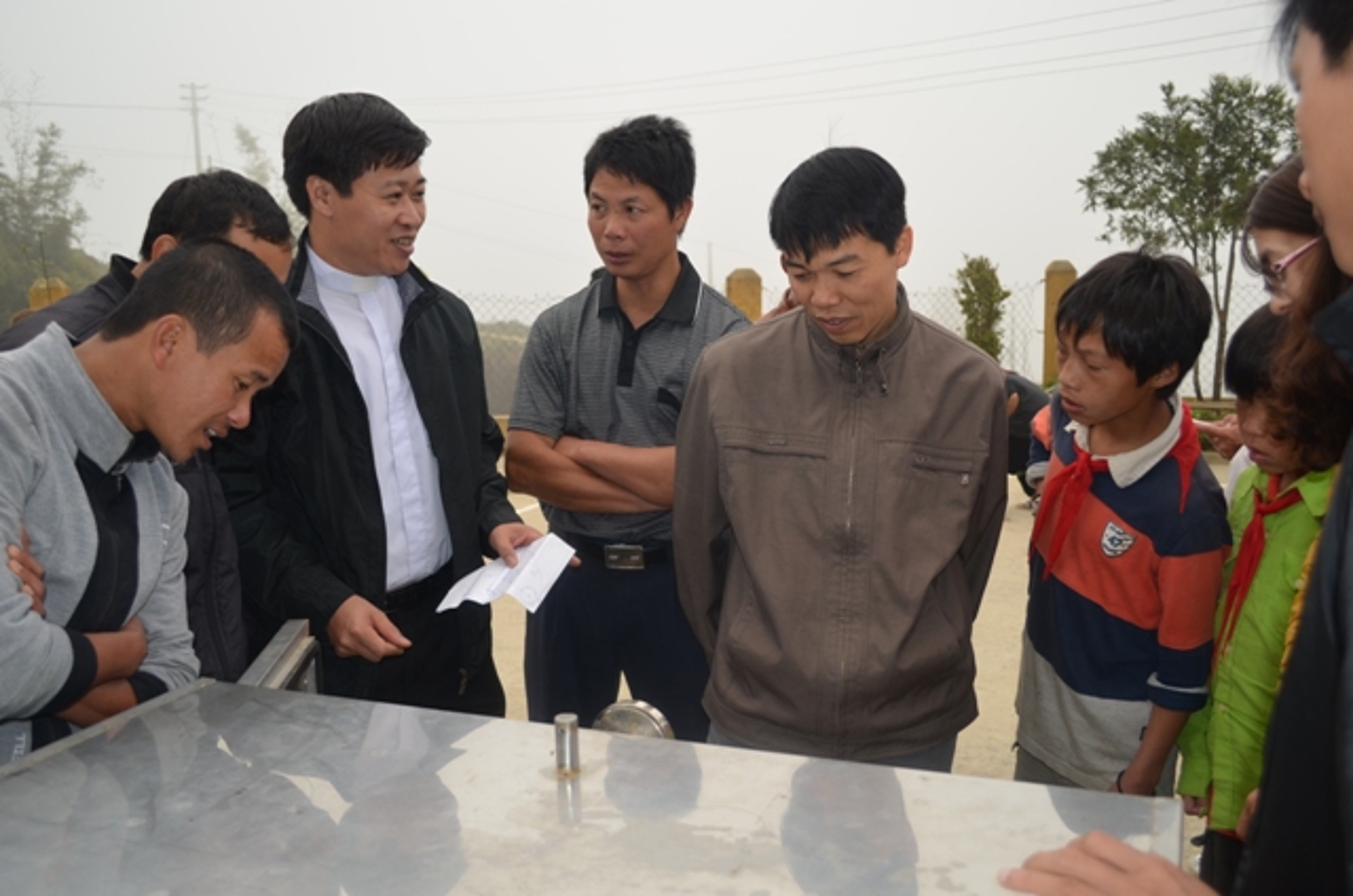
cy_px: 448
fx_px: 1350
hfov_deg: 53.2
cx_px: 676
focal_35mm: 36
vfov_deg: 36.7
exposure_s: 1/200
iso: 160
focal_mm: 24
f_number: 4
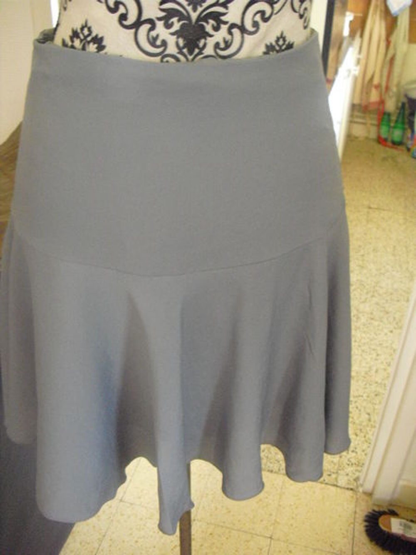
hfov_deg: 39.7
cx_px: 208
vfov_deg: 51.4
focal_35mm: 36
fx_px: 577
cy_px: 278
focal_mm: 6.3
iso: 800
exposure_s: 1/20
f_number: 3.1
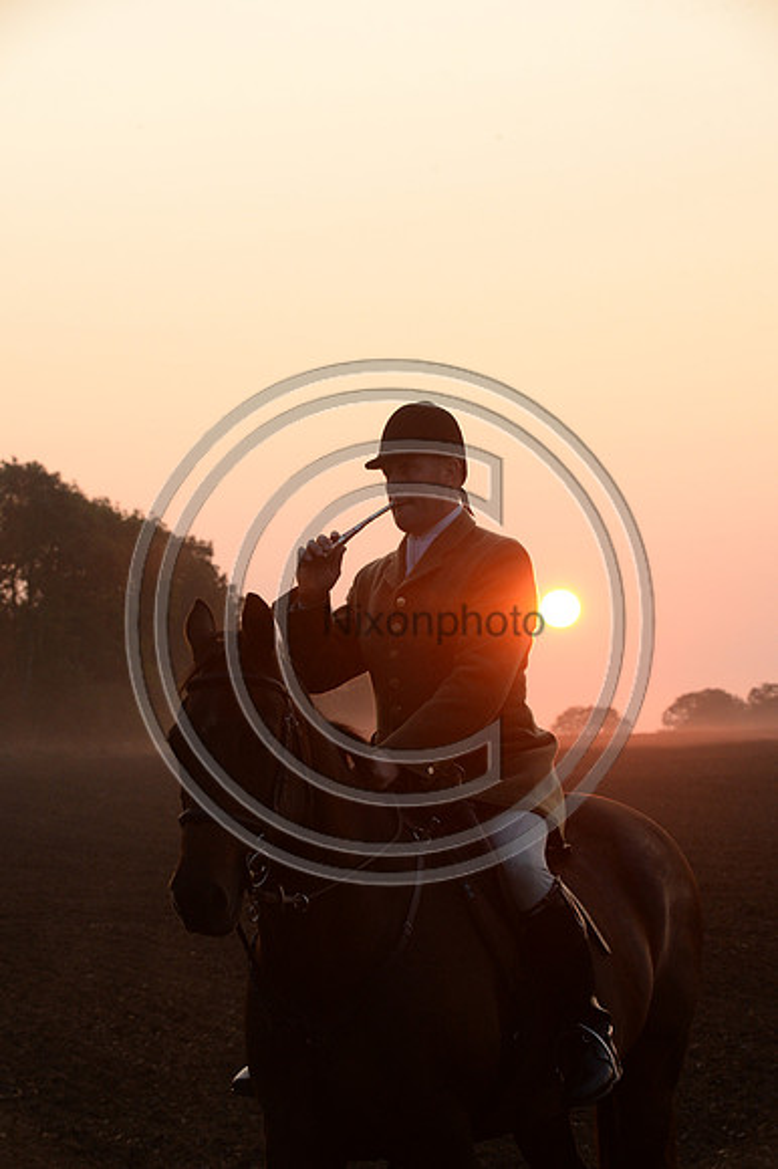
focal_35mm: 116
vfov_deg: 17.7
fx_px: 3765
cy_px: 584
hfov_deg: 11.8
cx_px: 389
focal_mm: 116
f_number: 9
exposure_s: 1/500
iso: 2500
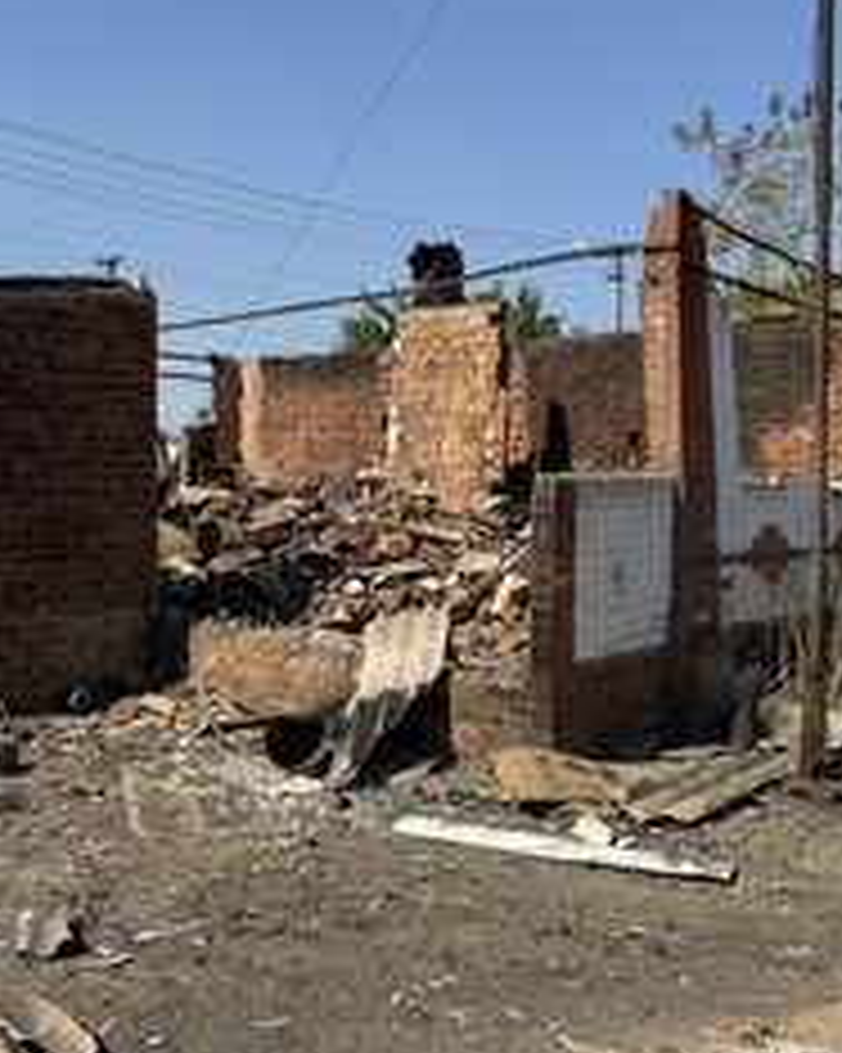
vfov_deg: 45.7
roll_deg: +0.7
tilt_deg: +0.6
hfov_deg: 37.1
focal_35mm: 40
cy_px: 468
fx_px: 1247
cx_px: 320
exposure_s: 1/4608
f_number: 1.78
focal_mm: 6.76
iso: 80
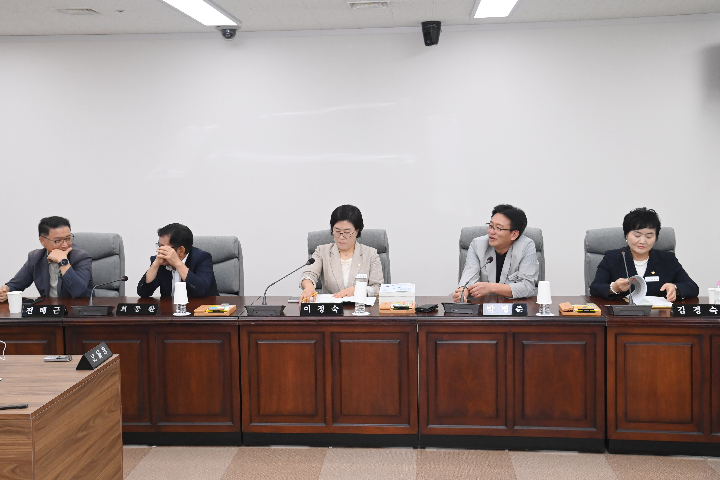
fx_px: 800
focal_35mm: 40
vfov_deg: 33.4
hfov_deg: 48.5
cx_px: 360
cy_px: 240
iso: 3200
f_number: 6.3
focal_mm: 40
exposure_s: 1/250
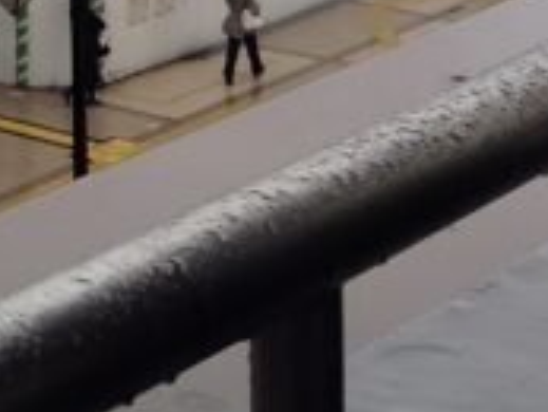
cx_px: -538
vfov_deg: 7.9
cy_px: -772
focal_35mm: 166
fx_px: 2630
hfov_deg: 10.9
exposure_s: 1/462
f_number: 1.8
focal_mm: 4.22
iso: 50
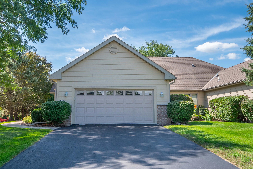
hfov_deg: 53.1
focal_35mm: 36
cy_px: 84
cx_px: 126
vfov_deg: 36.9
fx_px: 253
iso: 400
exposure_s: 1/500
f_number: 8
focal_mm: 24
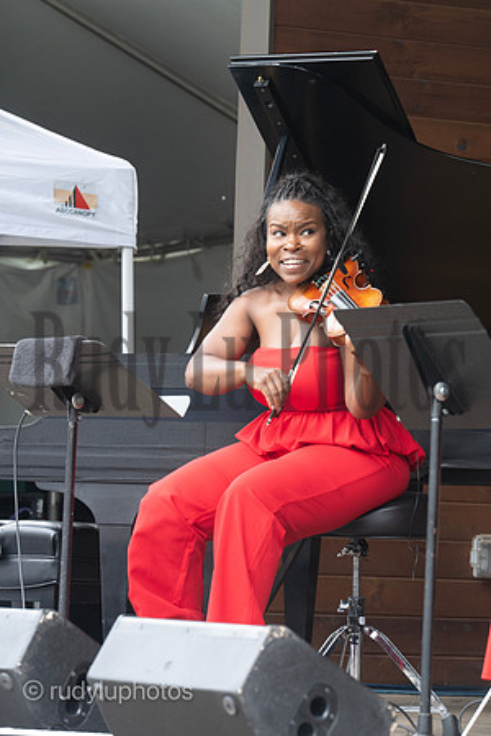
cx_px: 246
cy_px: 368
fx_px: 3682
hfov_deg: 7.6
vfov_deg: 11.4
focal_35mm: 180
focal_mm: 180
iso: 1600
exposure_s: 1/250
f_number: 8
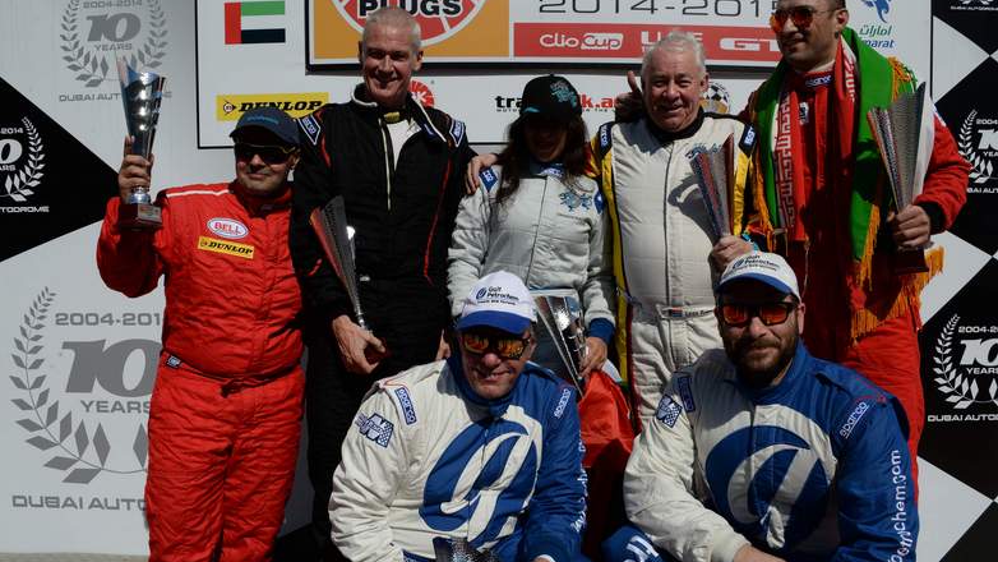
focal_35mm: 30
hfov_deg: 64.3
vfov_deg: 38.9
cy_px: 289
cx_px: 509
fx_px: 794
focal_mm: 28
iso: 200
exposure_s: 1/500
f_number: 14
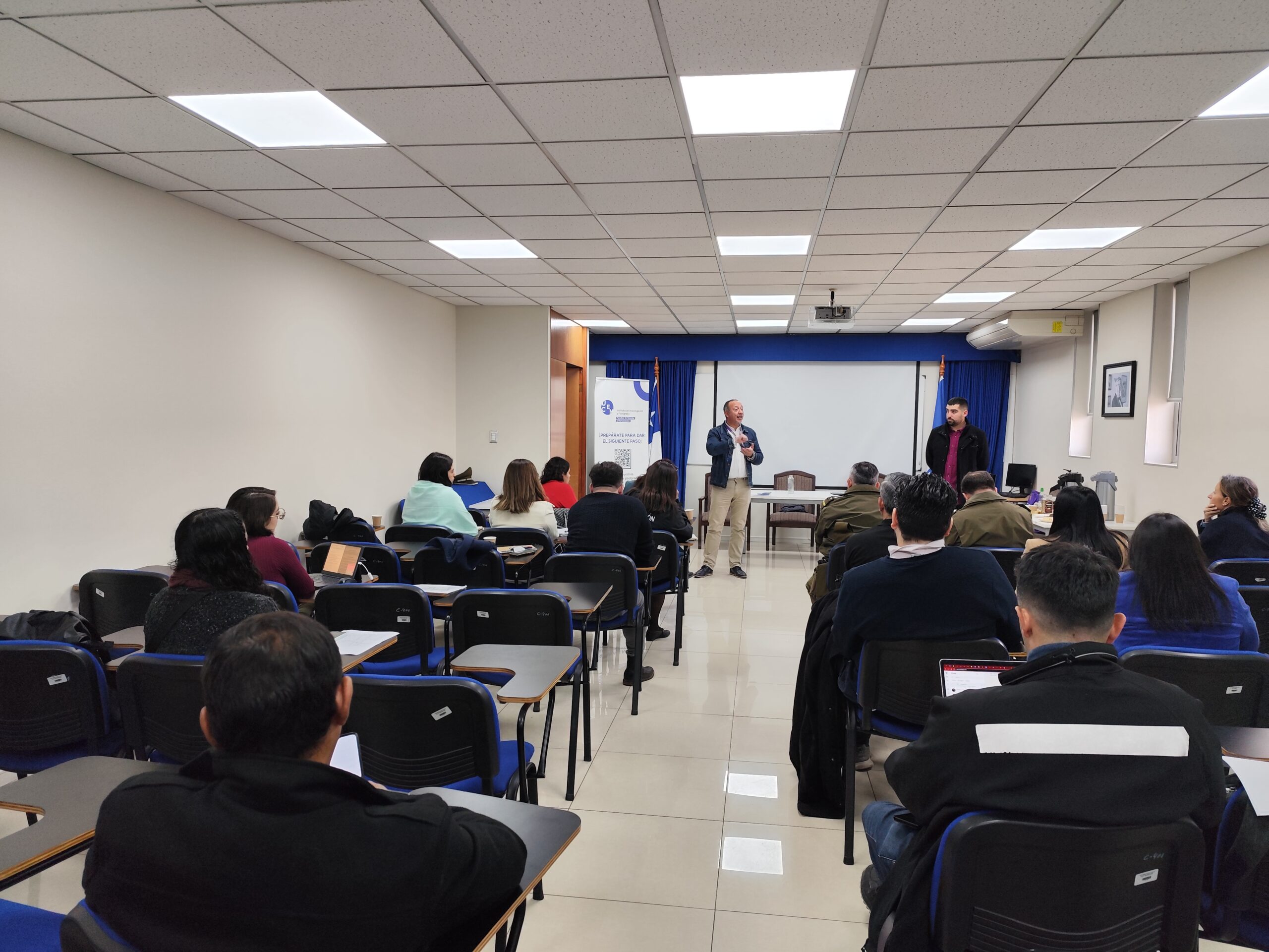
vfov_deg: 58.9
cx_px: 634
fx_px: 843
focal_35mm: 23
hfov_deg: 73.9
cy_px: 476
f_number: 1.65
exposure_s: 1/100
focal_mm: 6.14
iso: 200
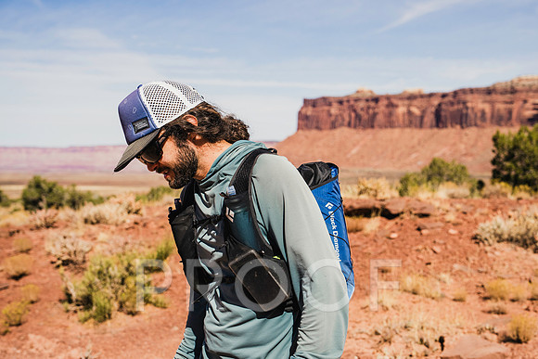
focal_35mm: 56
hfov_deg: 35.6
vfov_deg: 24.2
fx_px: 836
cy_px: 204
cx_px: 315
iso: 160
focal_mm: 47
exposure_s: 1/2000
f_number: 4.5
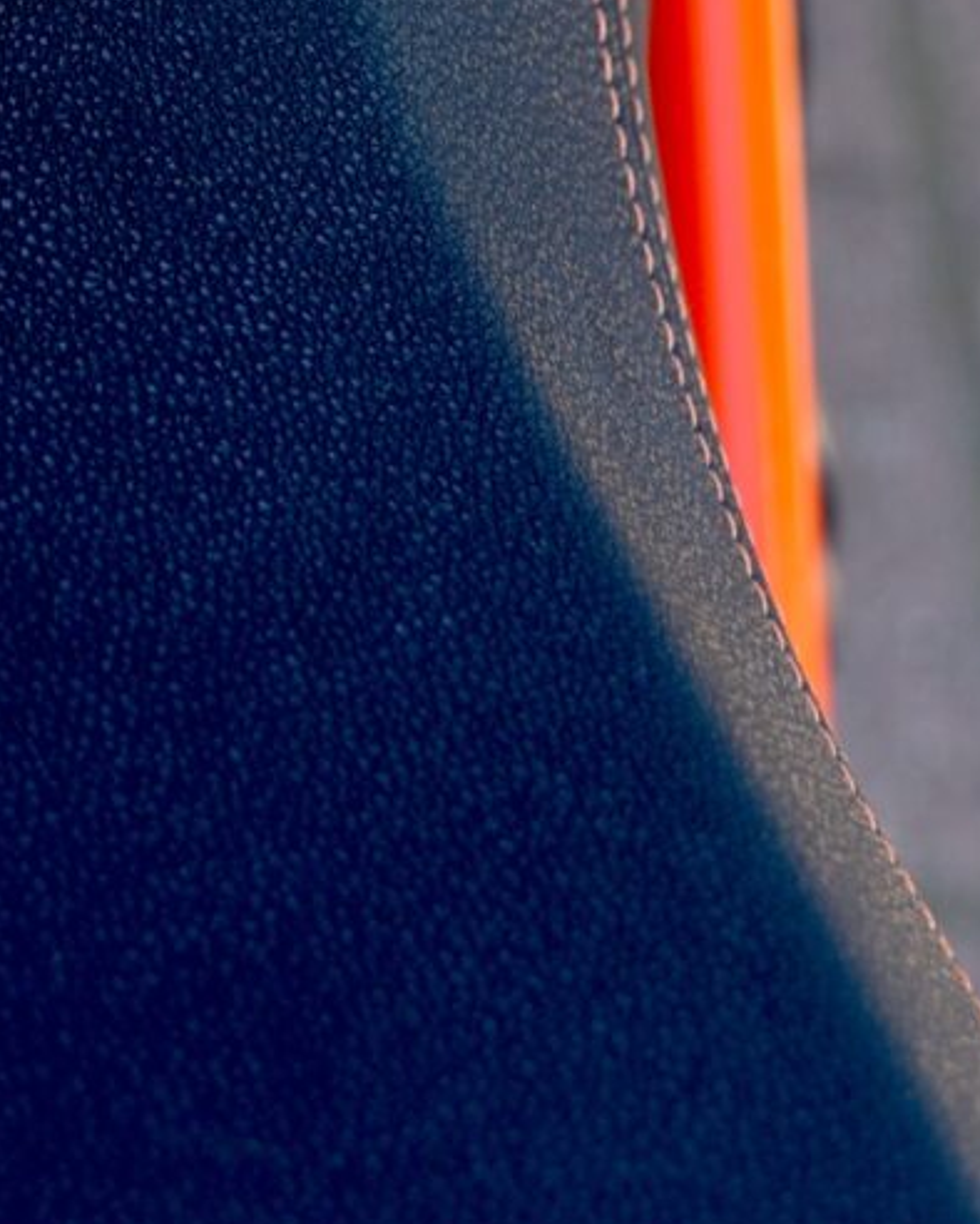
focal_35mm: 215
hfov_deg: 7.2
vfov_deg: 8.3
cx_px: -128
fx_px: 7790
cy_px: -1567
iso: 100
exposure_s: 1/60
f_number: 4
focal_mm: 44
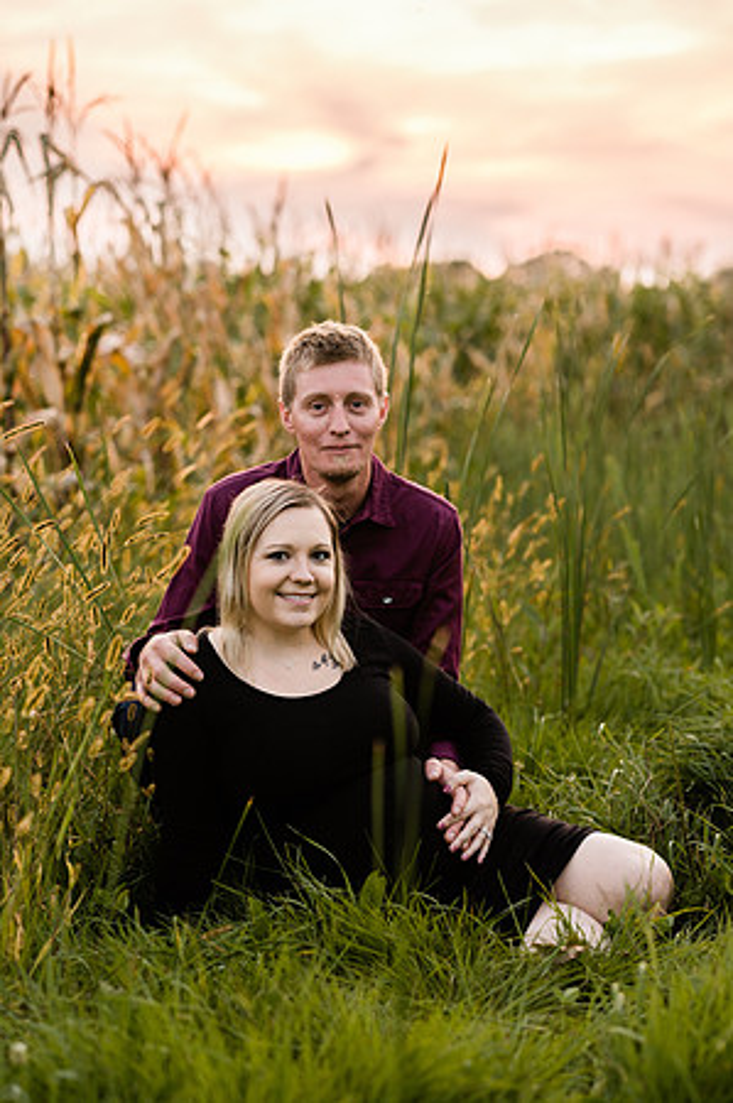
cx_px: 366
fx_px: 2602
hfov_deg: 16.0
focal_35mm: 85
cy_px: 552
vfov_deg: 23.9
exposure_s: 1/320
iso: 500
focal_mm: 85
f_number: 3.2
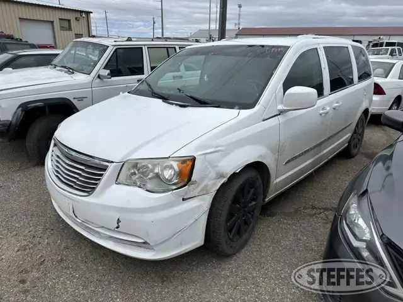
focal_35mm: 24
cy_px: 151
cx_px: 202
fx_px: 279
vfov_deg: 56.8
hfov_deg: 71.6
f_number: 1.78
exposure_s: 1/7042
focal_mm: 6.86
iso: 80
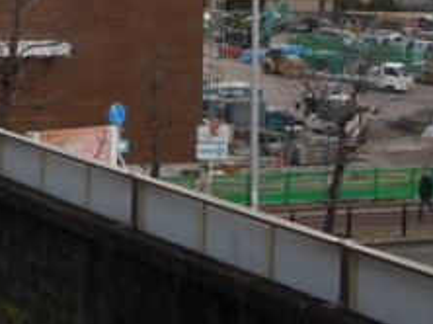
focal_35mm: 119
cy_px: -59
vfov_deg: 12.2
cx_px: -250
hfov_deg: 15.1
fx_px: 1487
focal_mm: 5.9
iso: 100
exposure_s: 1/320
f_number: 4
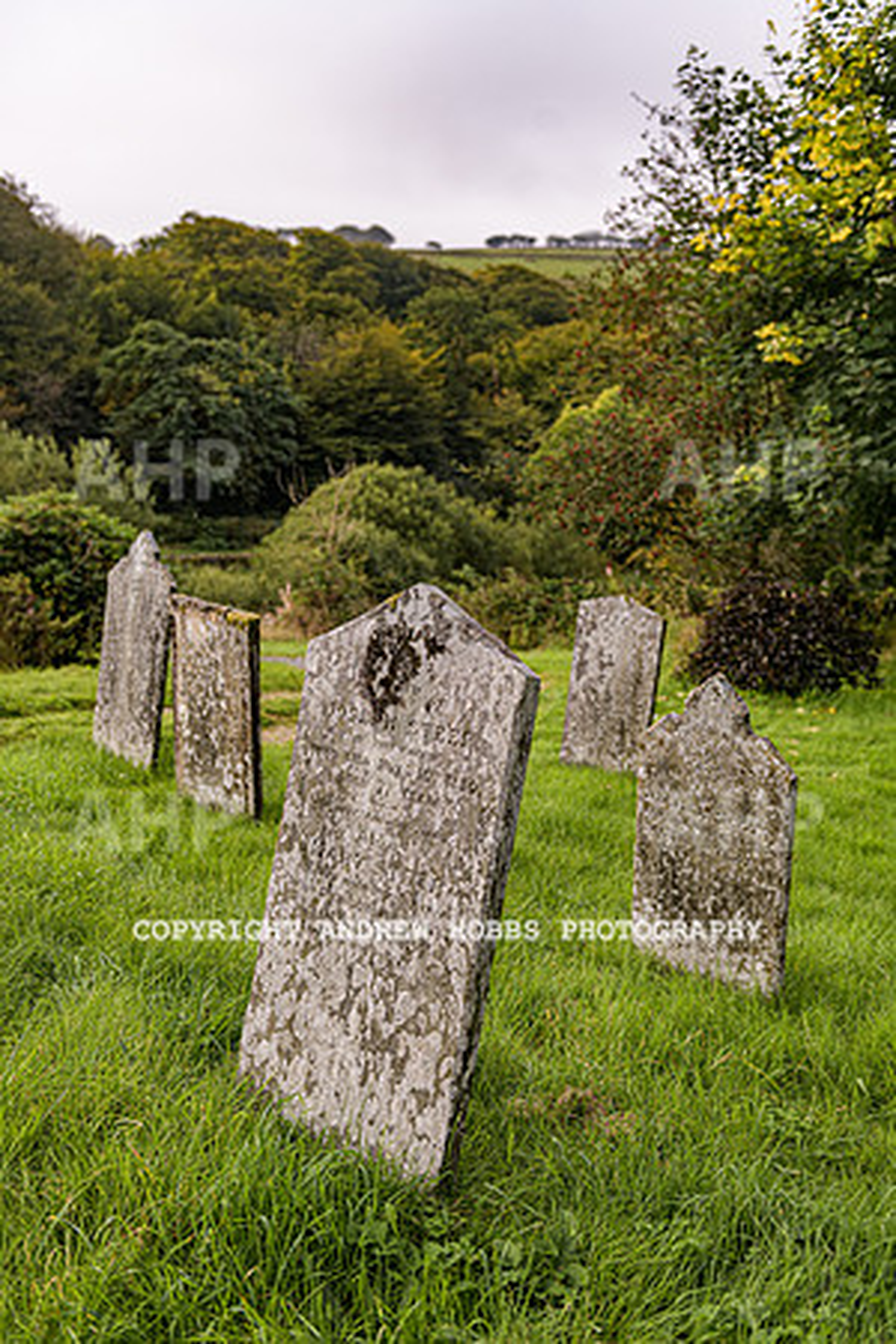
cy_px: 672
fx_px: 1419
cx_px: 448
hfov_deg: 35.1
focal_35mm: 38
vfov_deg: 50.7
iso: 250
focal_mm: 38
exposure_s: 1/640
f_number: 3.5
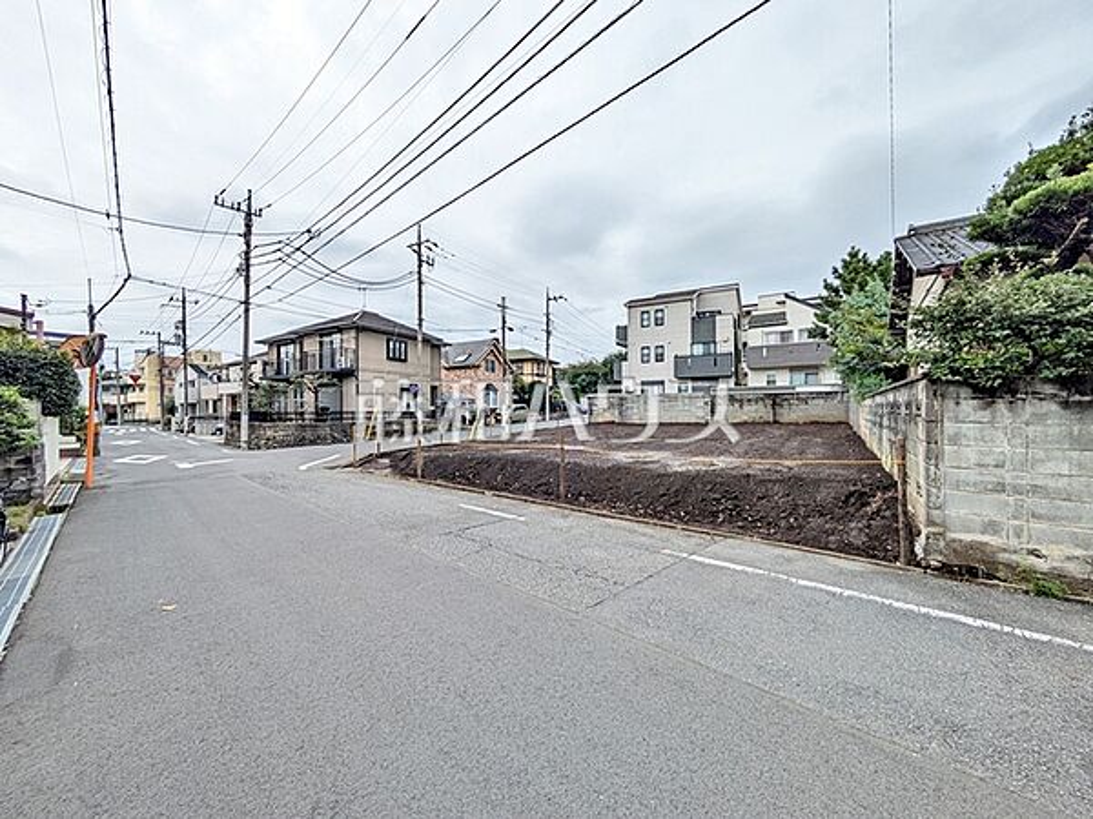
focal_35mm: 14
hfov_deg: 102.1
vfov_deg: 85.7
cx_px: 546
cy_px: 410
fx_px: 442
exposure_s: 1/1145
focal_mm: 1.83
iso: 49
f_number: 2.2
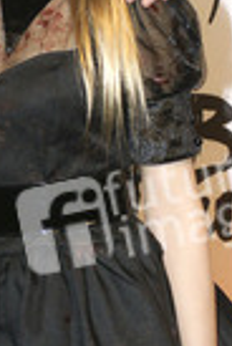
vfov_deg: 11.7
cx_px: -82
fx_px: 1683
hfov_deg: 7.8
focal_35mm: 175
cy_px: 88
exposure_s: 1/250
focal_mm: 40
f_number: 5.6
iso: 640
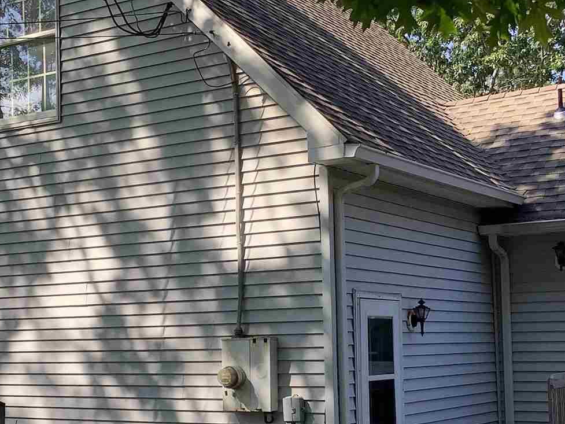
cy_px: 278
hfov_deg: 29.6
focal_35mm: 65
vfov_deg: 22.5
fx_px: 1061
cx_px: 194
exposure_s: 1/318
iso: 25
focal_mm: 3.3
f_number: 2.4
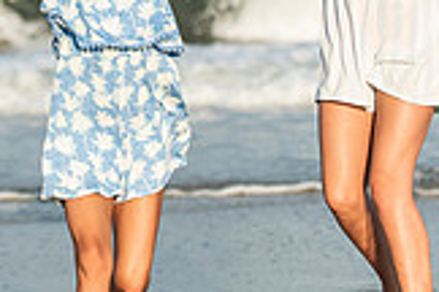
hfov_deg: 7.4
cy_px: -18
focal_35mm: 279
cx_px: 84
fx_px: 3402
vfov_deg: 4.9
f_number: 3.2
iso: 250
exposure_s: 1/4000
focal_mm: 78
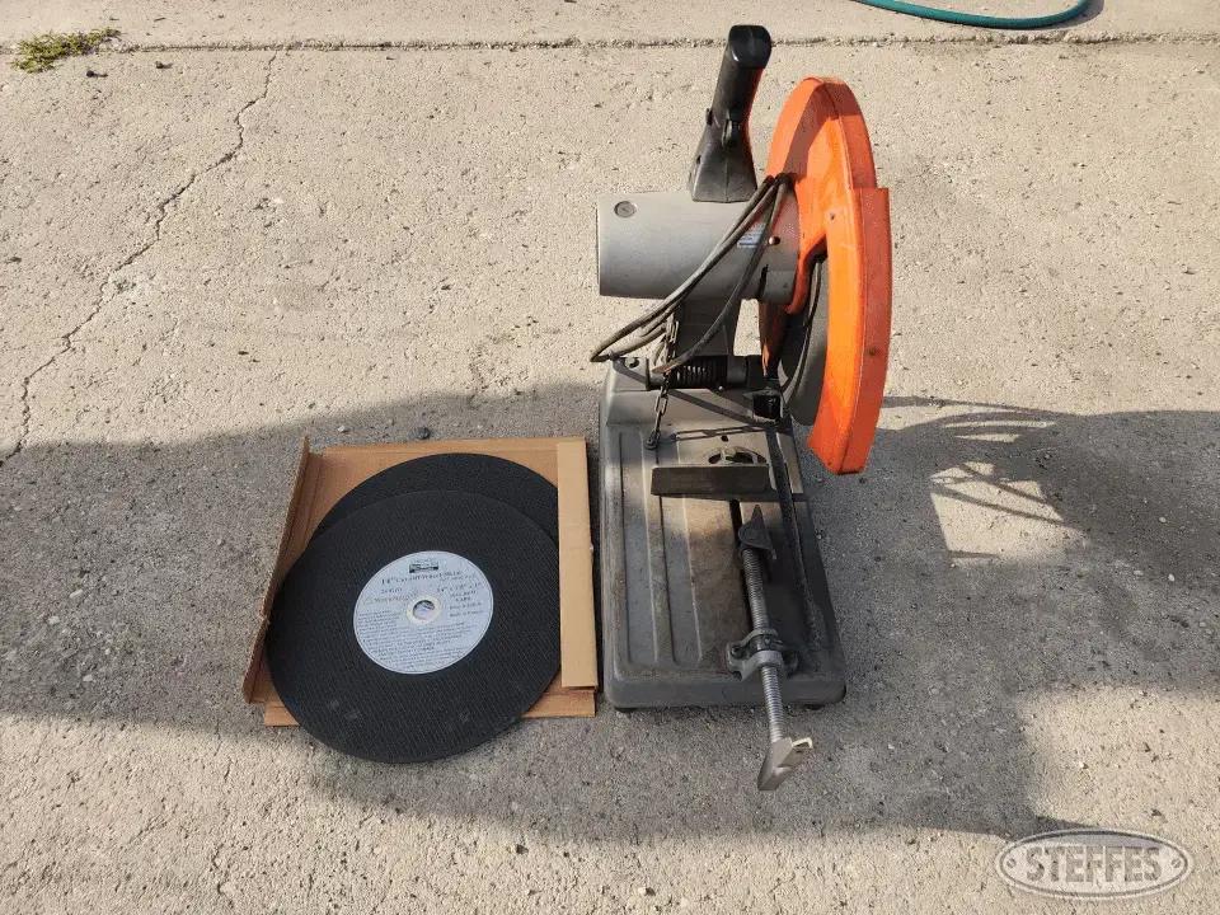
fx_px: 811
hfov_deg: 73.9
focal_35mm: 23
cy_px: 458
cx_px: 610
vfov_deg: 58.9
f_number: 1.8
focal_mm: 6.4
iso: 12
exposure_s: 1/682
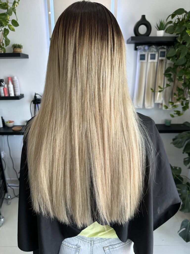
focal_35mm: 24
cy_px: 127
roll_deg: -1.2
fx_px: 176
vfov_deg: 71.6
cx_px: 95
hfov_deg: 56.8
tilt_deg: -19.4
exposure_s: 1/132
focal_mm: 6.86
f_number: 1.78
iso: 64
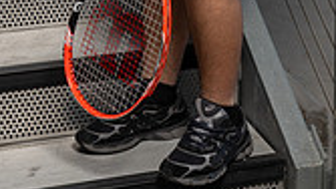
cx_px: 189
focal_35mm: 130
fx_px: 1158
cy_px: -233
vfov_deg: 8.6
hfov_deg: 16.5
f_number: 8
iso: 250
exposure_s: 1/250
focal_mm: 46
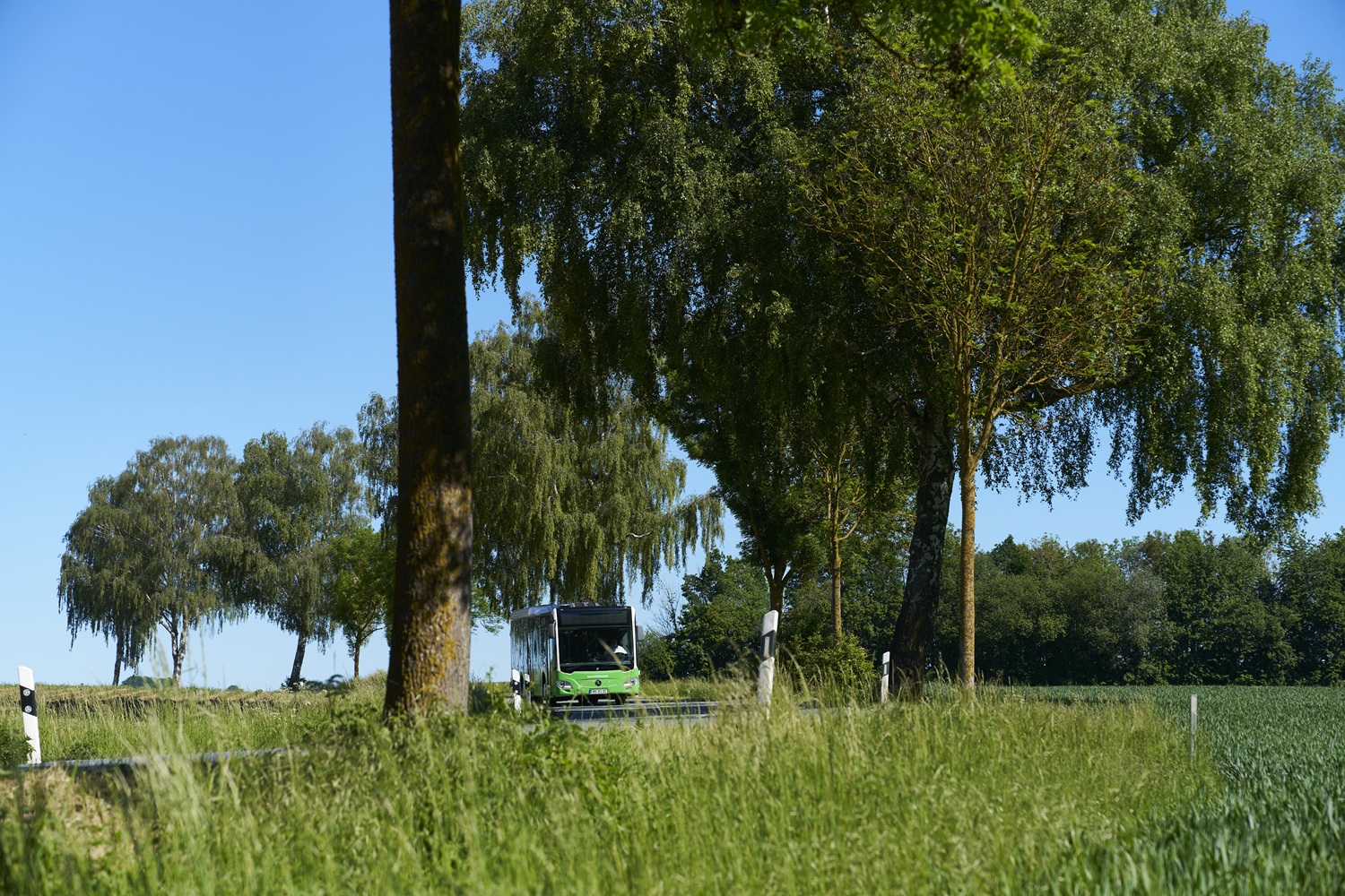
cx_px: 672
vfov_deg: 19.5
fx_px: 2615
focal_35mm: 70
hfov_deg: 28.8
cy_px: 448
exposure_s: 1/1250
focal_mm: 70
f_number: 4.5
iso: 160
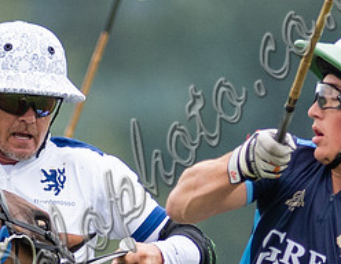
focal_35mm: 2621
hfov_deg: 0.7
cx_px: 285
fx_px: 26122
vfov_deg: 0.6
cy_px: 547
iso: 400
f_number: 2.8
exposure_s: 1/3200
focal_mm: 300
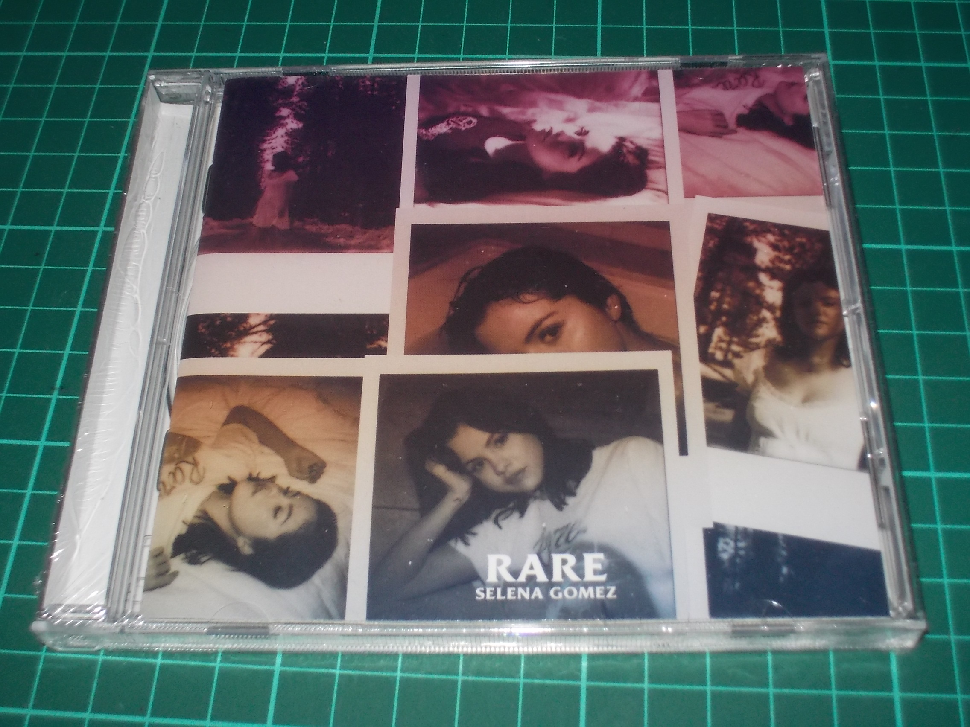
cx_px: 485
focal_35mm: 45
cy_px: 364
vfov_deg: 32.2
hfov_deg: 42.1
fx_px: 1261
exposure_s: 1/30
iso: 200
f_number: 4.2
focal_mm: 6.4
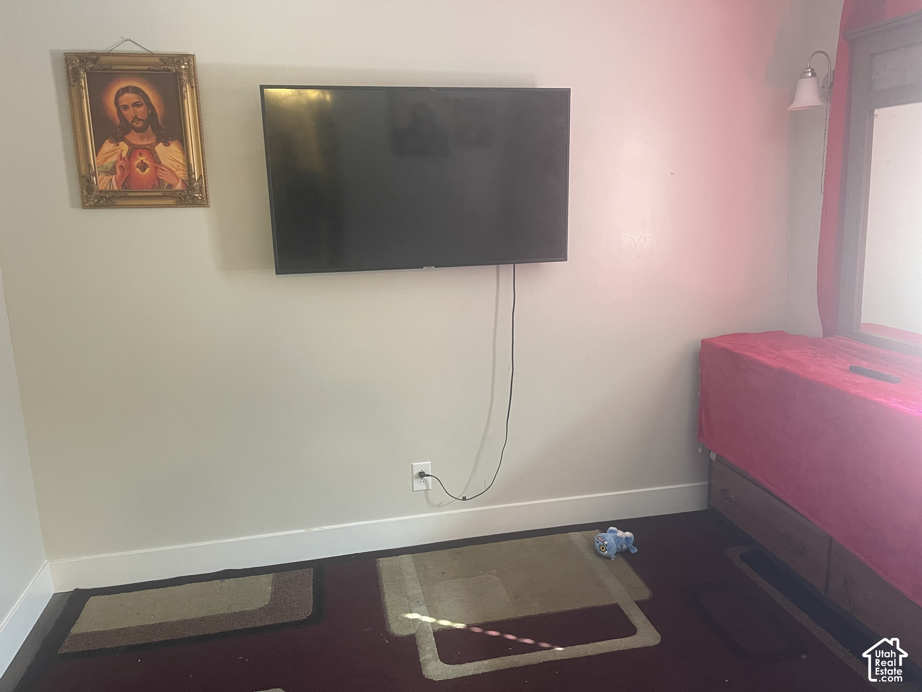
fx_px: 666
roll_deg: +1.8
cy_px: 346
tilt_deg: -11.5
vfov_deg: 54.9
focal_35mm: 25
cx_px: 461
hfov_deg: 69.4
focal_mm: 5.1
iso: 320
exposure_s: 1/60
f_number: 1.6
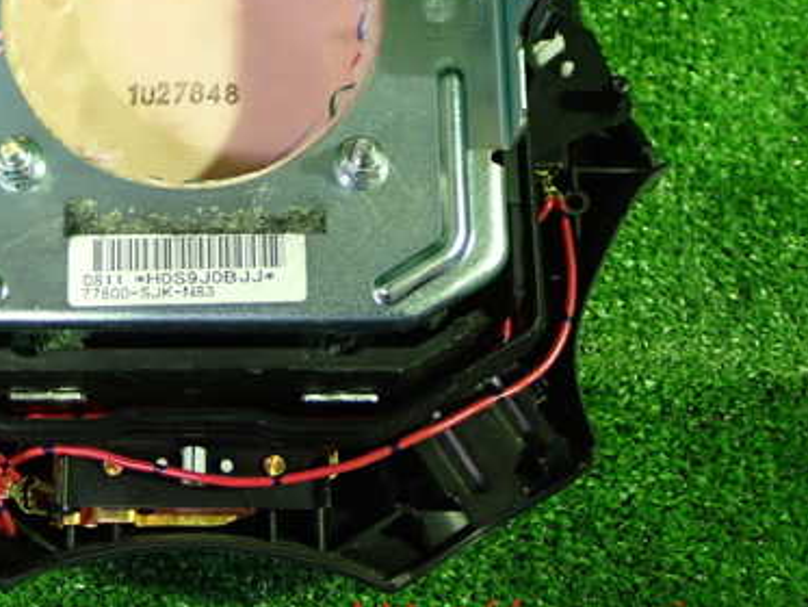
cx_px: 193
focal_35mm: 66
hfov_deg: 28.9
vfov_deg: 22.1
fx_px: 1541
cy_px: 163
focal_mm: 7.31
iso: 800
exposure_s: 1/30
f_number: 2.8
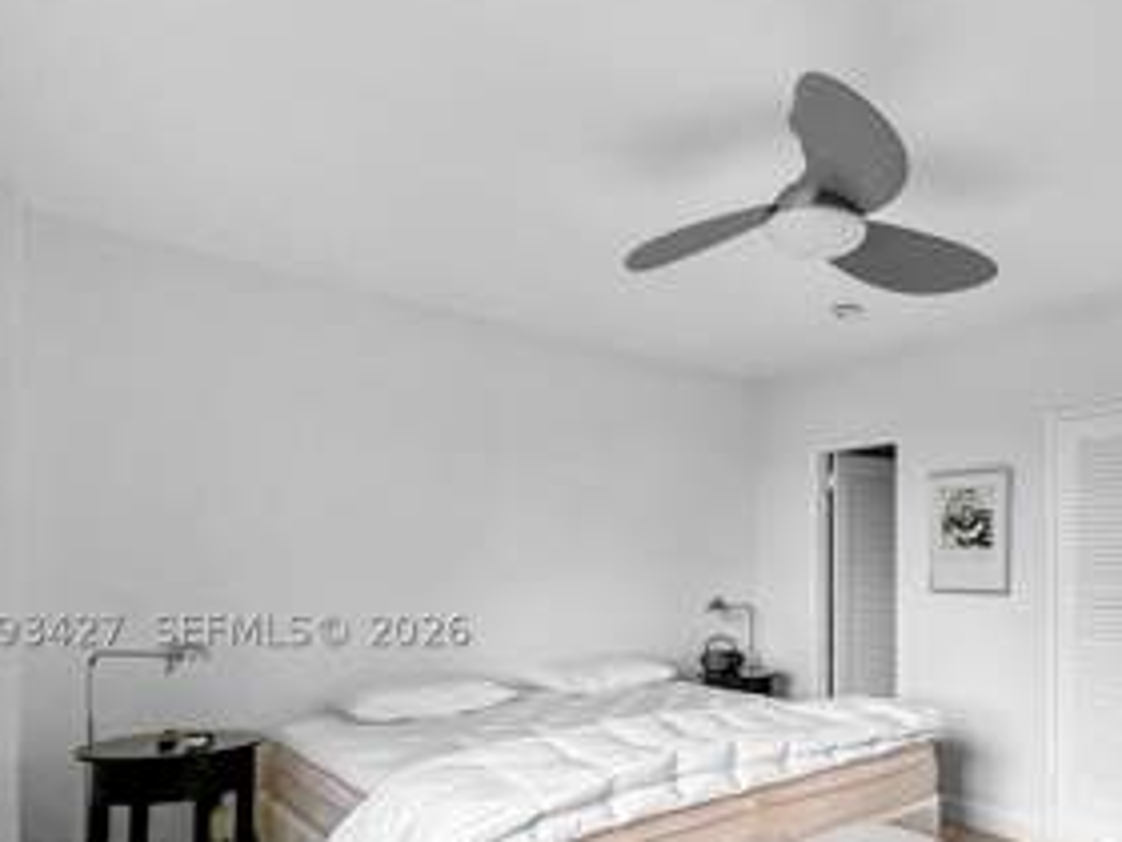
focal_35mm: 24
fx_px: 778
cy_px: 629
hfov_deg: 67.2
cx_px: 837
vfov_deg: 54.2
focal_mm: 2.22
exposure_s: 1/120
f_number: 2.2
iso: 320
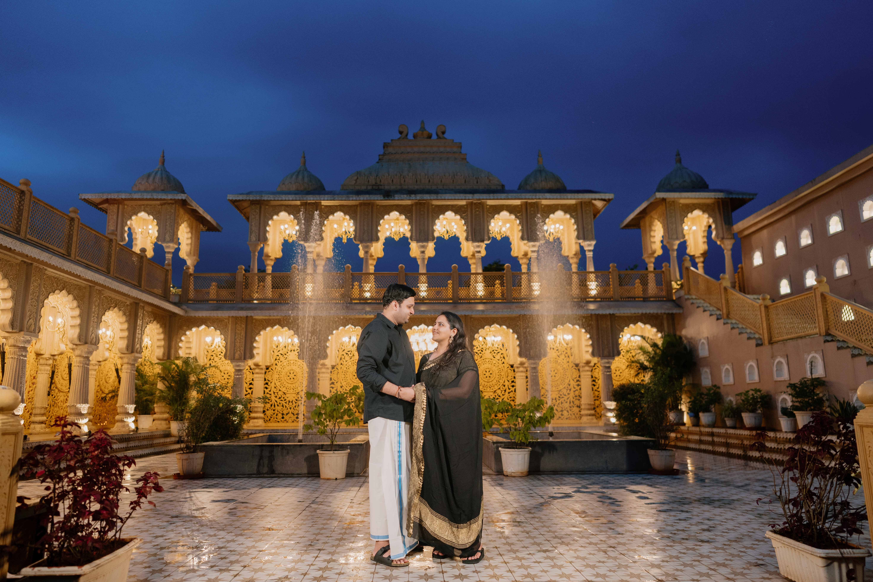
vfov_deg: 53.1
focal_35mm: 24
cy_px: 291
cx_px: 436
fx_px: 582
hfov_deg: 73.7
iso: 800
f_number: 1.8
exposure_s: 1/160
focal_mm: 24
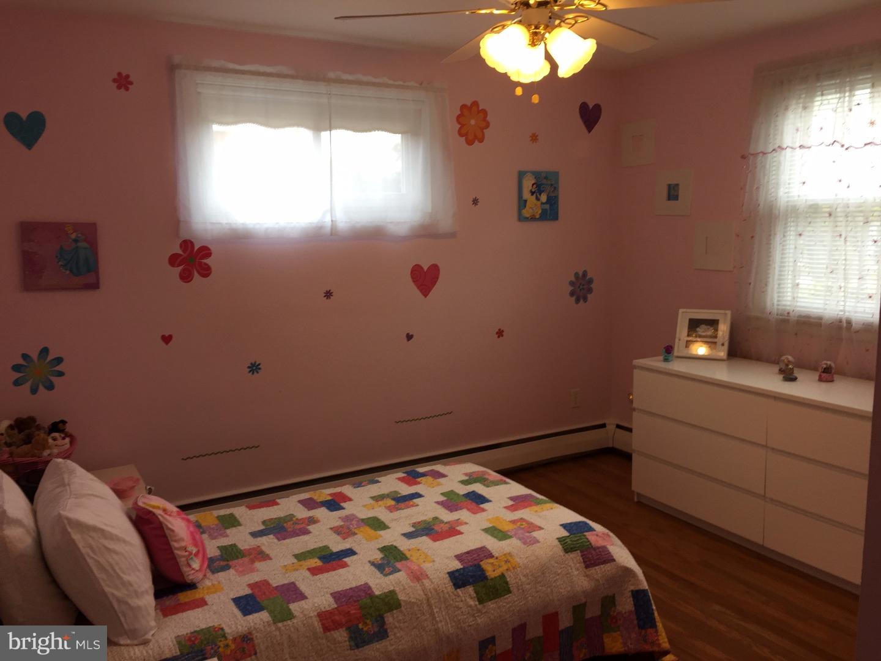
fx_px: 738
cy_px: 330
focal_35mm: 29
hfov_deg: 61.7
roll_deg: +0.9
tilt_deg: -9.0
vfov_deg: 48.2
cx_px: 440
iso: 32
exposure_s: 1/40
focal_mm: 4.15
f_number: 2.2
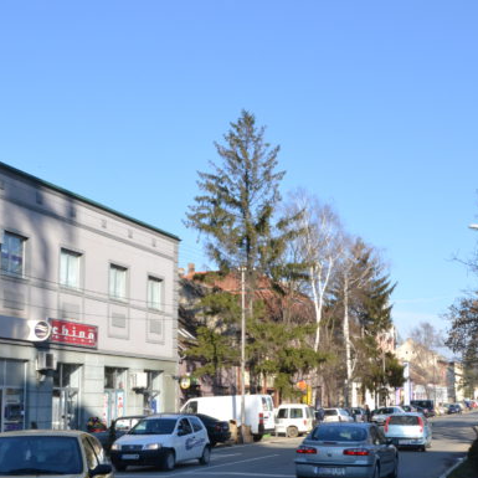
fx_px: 797
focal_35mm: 51
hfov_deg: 33.4
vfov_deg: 33.3
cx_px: 256
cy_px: 289
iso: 400
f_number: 14
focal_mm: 20
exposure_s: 1/200
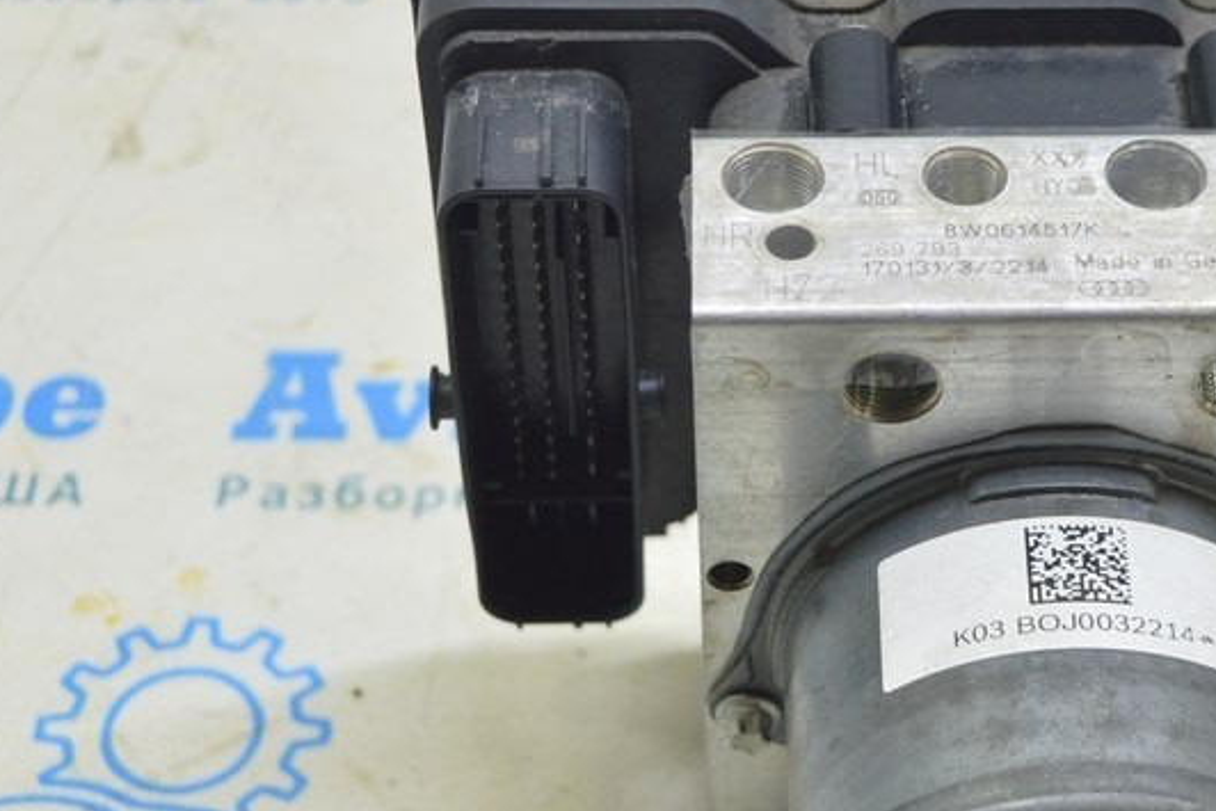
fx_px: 3411
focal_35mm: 101
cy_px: 547
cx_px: 898
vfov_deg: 13.5
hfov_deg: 20.1
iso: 400
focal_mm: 35
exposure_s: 1/20
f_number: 5.6
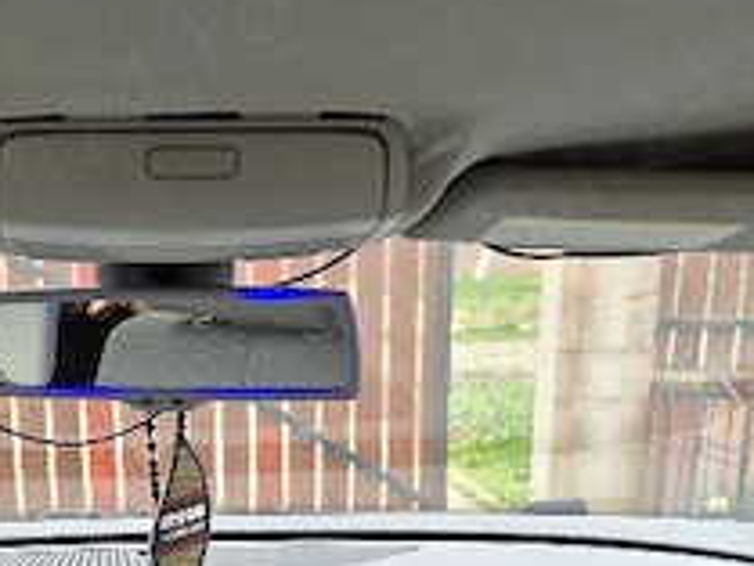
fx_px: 1438
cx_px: 202
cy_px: 732
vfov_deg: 20.4
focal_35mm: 66
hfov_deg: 29.0
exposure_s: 1/182
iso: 125
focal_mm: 5.4
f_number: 1.8
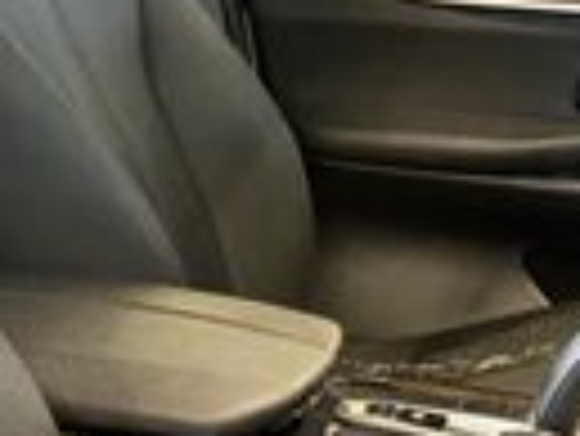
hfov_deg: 16.5
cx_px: 324
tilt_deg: -11.6
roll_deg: +1.6
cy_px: 180
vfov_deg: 12.5
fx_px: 1996
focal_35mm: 119
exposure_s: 1/60
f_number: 1.78
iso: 500
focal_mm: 6.76
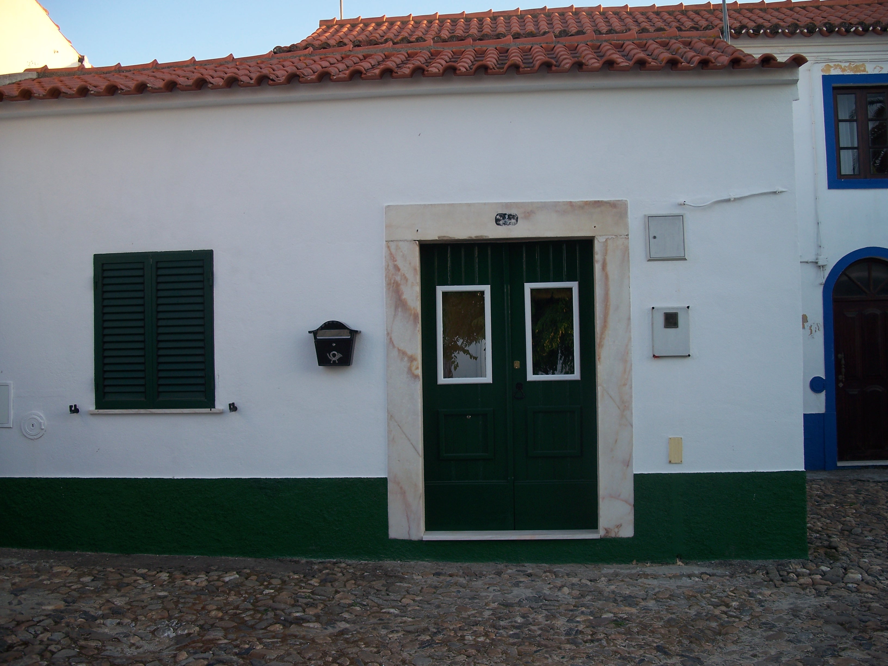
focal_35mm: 37
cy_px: 333
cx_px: 444
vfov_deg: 38.7
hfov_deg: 50.1
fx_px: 949
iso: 64
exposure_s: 1/125
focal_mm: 7.8
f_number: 2.8
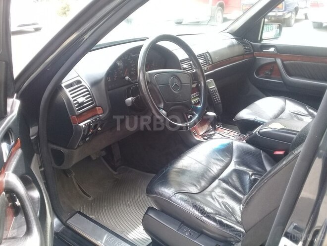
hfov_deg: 58.4
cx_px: 164
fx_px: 293
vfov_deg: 45.4
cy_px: 123
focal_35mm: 31
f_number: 2.2
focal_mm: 3.3
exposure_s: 1/50
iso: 50
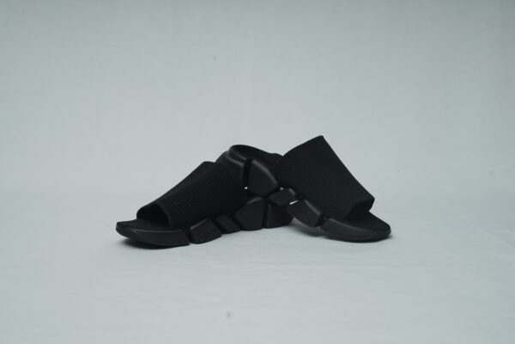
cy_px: 172
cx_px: 258
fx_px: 715
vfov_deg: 27.0
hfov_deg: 39.6
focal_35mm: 50
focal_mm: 50
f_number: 6.3
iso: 320
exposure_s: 1/200
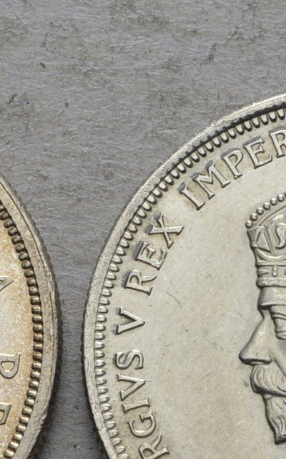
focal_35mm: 223
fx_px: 2784
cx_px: 347
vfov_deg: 9.4
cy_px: 296
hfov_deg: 5.8
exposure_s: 1/250
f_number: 14
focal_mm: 38
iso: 400
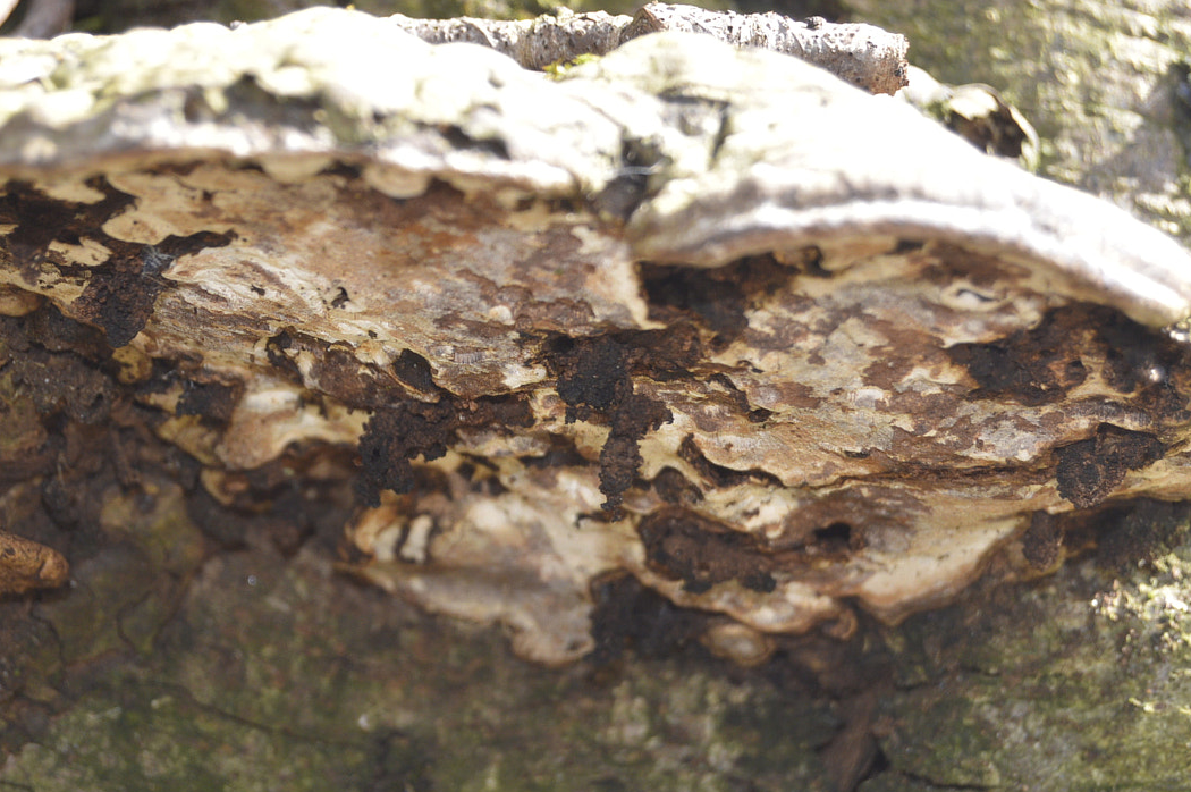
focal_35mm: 126
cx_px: 578
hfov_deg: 16.3
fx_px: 4157
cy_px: 385
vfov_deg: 10.9
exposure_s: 1/125
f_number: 5.6
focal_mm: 55
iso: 250
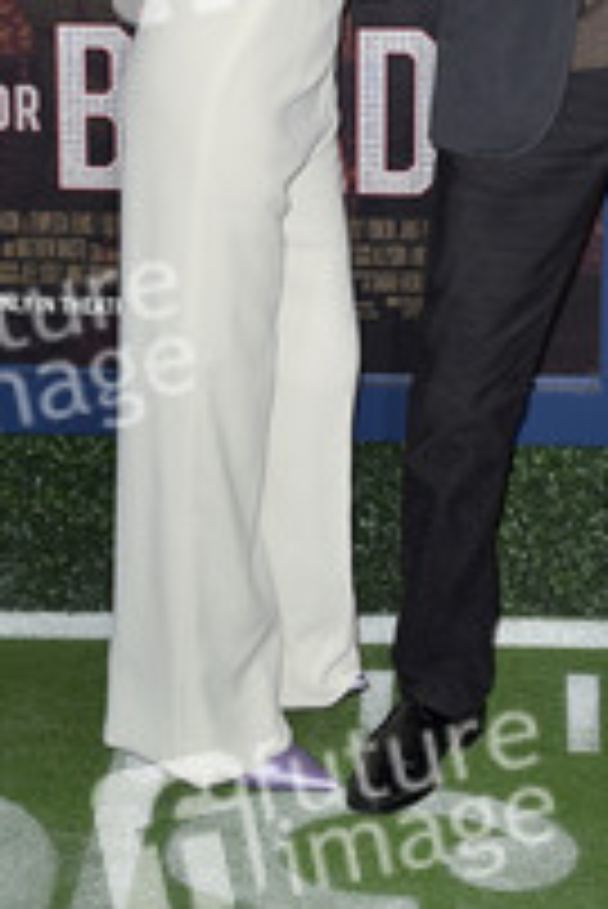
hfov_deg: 16.4
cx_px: 457
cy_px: 144
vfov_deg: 24.0
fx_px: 2099
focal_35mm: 83
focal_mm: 42
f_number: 6.3
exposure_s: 1/250
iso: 500
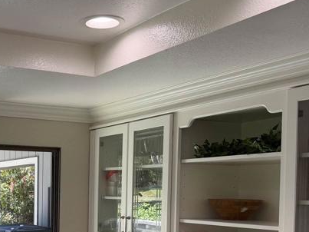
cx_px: 38
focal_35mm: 61
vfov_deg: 23.3
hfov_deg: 30.5
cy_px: 213
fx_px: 544
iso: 80
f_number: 1.78
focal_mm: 6.76
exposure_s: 1/235
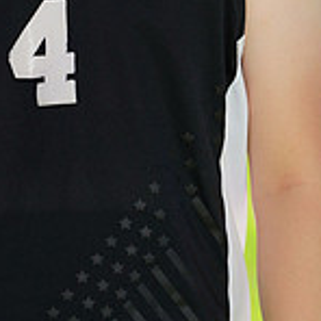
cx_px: -26
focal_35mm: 1022
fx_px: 10722
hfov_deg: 1.7
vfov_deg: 1.7
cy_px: -158
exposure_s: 1/200
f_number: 11
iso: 200
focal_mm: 306
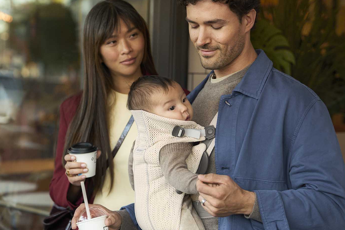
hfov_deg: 23.6
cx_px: 164
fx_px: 824
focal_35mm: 86
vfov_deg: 15.9
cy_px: 153
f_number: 2
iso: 640
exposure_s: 1/400
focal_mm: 45
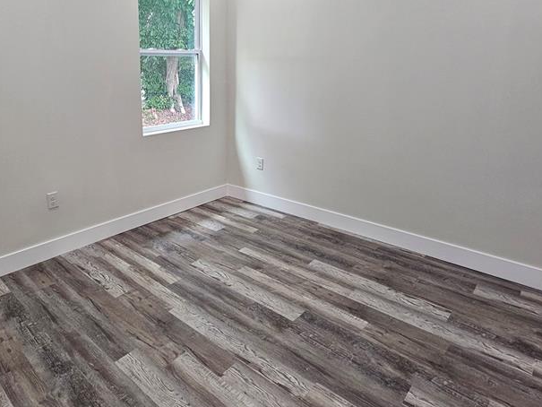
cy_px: 142
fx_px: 345
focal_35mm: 22
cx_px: 195
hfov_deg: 74.7
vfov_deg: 59.9
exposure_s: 1/60
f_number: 2.2
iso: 160
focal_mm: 2.2
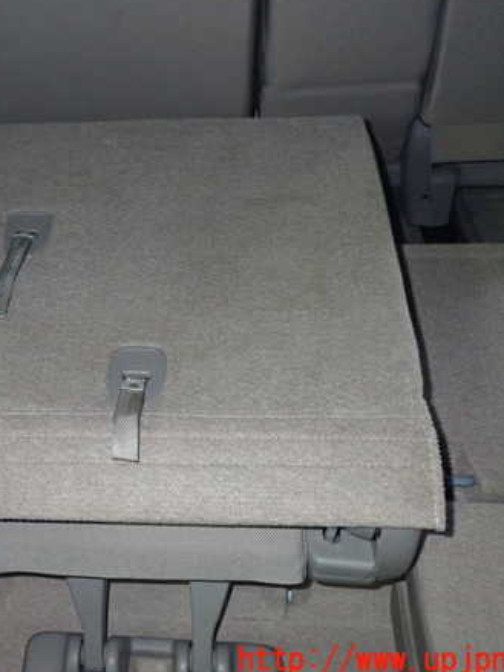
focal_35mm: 41
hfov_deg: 34.4
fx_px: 796
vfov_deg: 45.8
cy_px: 335
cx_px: 124
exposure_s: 1/30
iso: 800
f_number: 6.3
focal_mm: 5.4
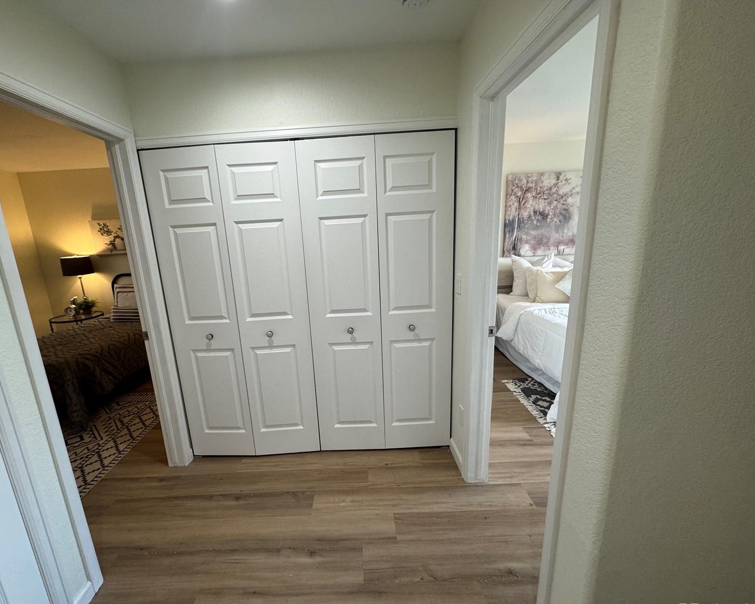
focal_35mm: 15
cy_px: 309
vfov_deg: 84.0
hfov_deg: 96.6
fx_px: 335
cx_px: 349
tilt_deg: -14.3
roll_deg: +3.0
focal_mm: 2.22
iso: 200
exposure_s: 1/120
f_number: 2.2
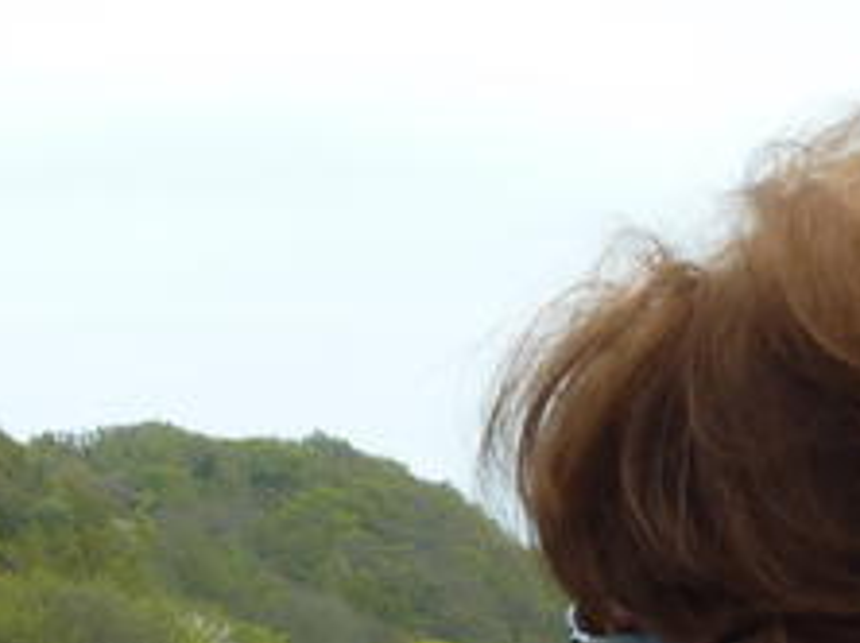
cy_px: 922
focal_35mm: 101
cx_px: 291
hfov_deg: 19.4
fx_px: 2507
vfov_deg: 13.8
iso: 80
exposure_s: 1/400
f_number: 4
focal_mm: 5.7
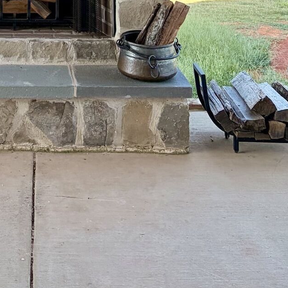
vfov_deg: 16.9
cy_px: -235
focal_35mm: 84
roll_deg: +0.4
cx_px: 12
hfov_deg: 20.1
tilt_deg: +4.5
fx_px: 791
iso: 64
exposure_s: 1/830
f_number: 1.6
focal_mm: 5.96
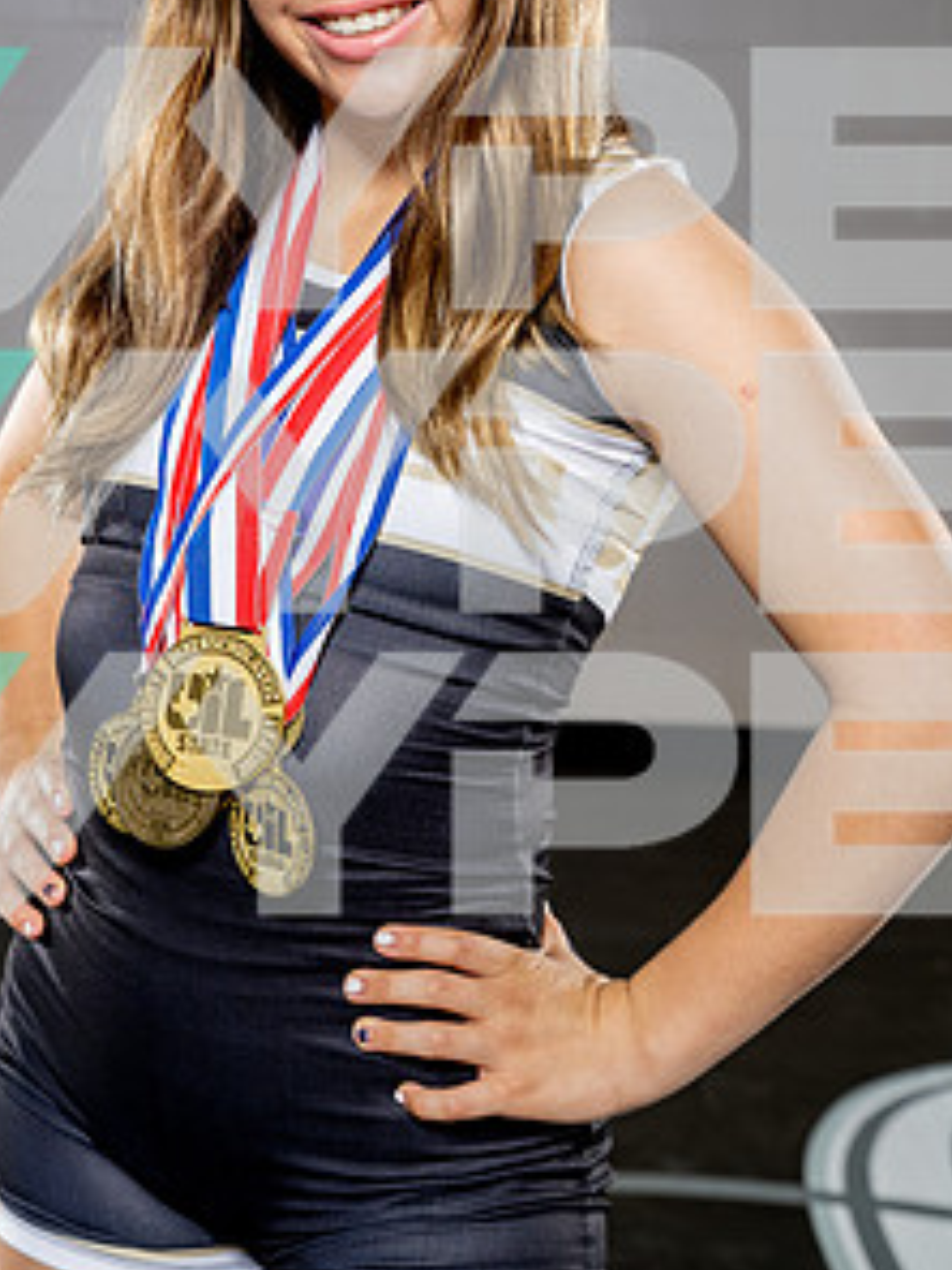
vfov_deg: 25.6
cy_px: 485
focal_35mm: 76
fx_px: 2787
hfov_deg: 19.4
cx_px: 412
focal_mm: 52
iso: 320
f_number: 5.6
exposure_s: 1/250
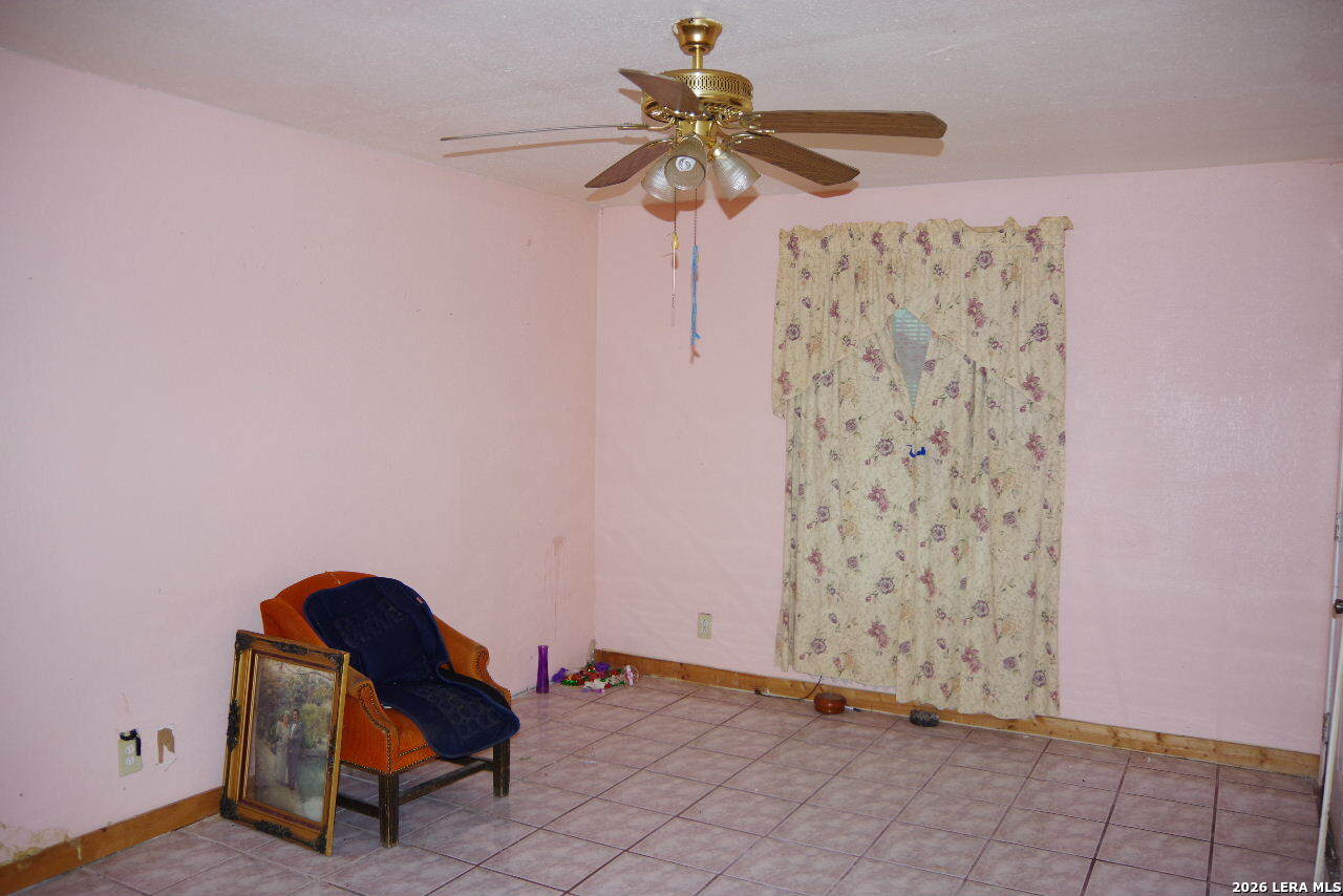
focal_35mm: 27
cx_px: 672
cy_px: 448
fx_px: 1007
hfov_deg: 67.4
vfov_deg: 48.0
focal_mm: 18
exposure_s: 1/50
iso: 400
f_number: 3.5
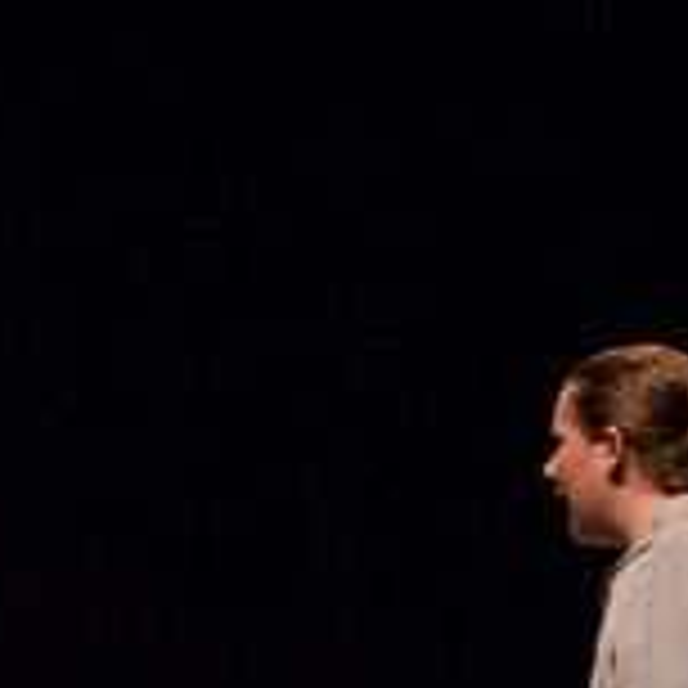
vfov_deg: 10.5
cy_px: 868
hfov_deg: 10.3
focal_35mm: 164
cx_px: -346
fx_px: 3688
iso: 1600
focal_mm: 34
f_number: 2.8
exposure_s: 1/200
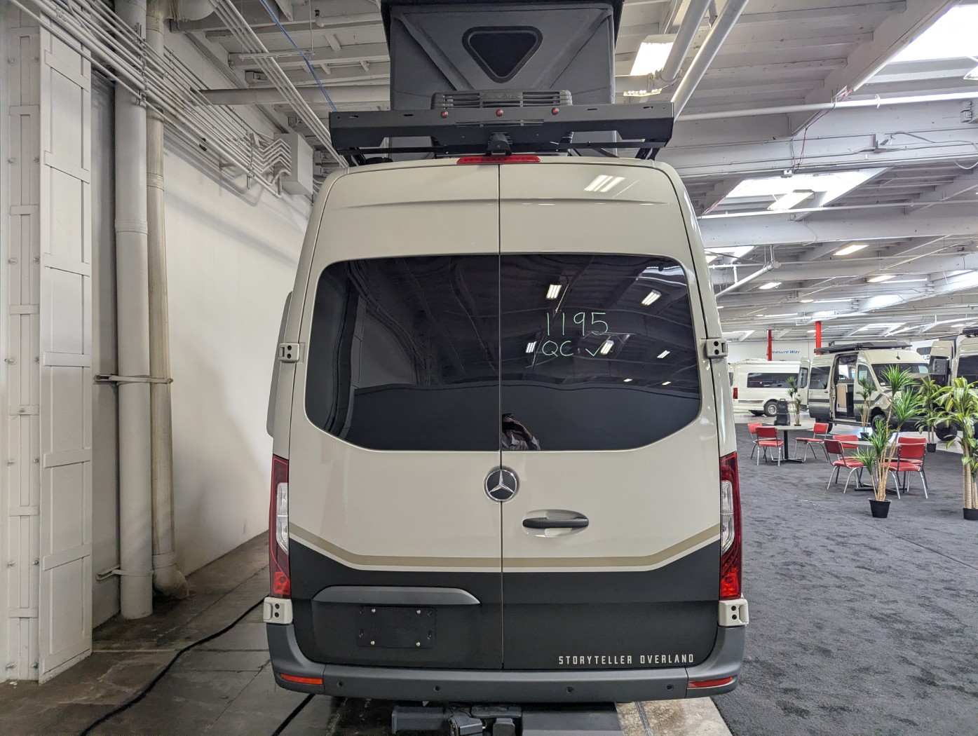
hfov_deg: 71.5
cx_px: 489
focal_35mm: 24
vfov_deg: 56.9
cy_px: 368
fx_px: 679
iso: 271
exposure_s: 1/120
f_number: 1.85
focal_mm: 6.81
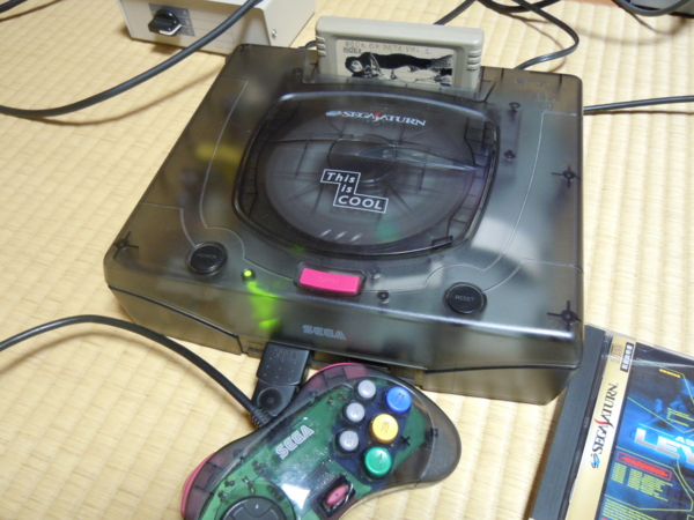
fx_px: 601
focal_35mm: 30
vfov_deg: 46.8
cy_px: 260
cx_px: 347
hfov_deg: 60.0
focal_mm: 5.4
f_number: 3.5
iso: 400
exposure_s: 1/8
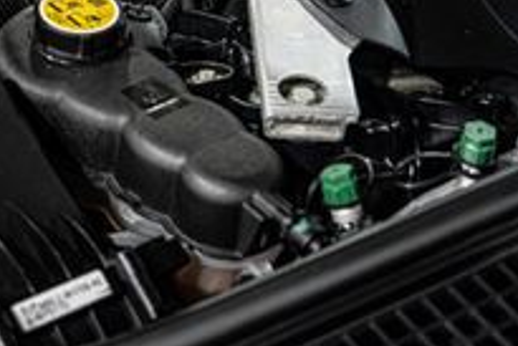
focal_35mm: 100
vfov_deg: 13.3
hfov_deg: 19.8
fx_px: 1440
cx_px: 0
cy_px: -95
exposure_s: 1/25
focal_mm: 32
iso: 1600
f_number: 4
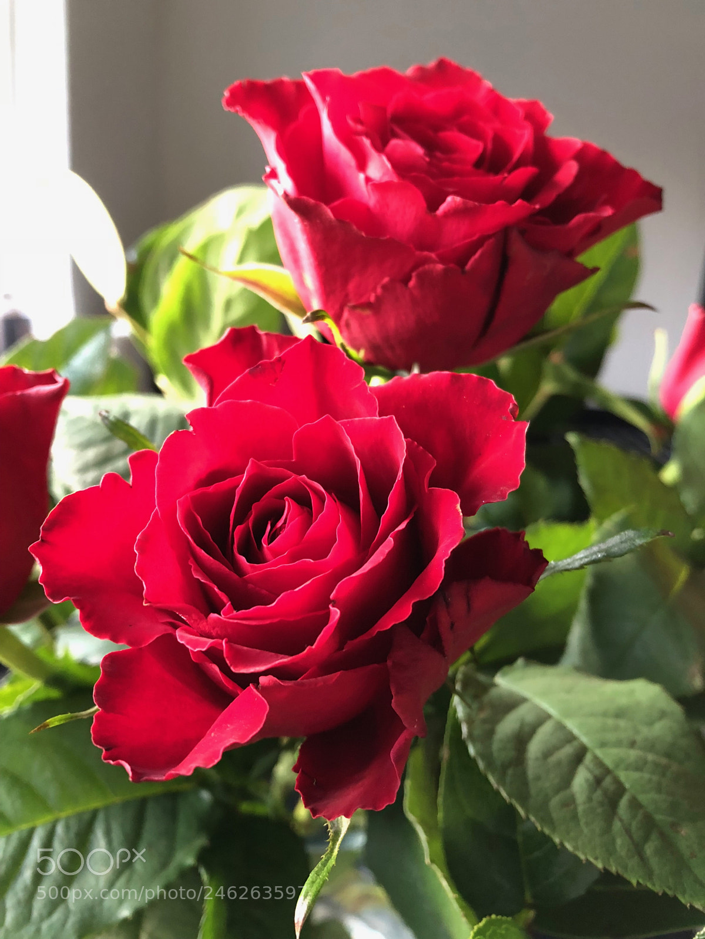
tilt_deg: -16.1
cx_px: 352
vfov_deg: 63.4
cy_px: 470
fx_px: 760
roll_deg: -4.7
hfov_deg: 49.7
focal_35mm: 28
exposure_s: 1/17
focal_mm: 3.99
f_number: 1.8
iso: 80
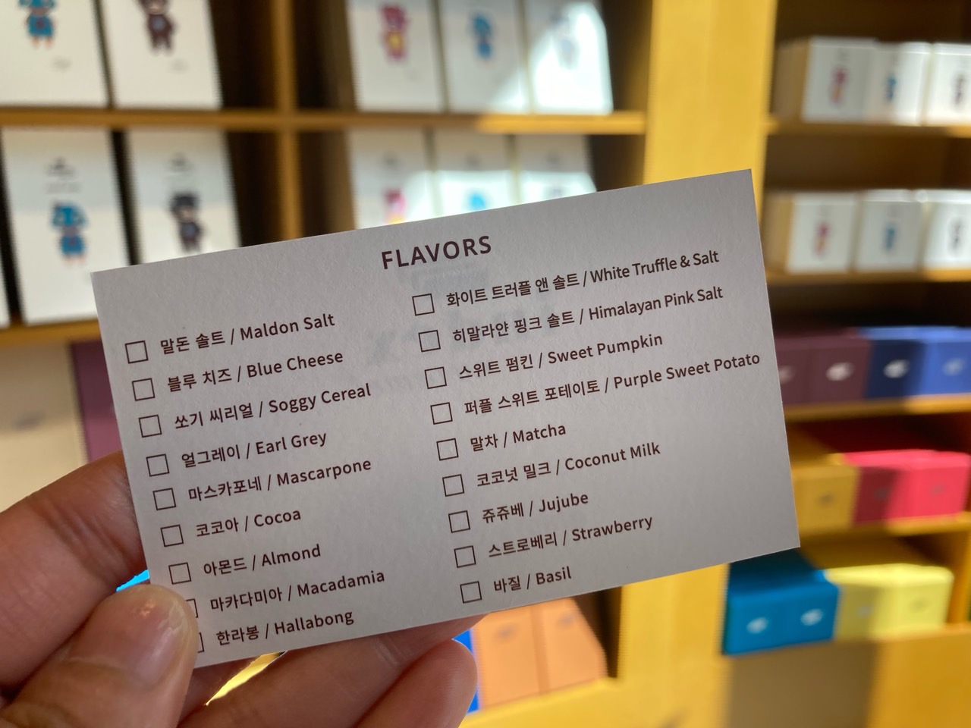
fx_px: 785
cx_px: 486
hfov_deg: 63.4
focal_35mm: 28
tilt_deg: -14.2
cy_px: 364
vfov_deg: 49.7
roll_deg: +0.3
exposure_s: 1/226
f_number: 1.8
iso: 20
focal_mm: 3.99
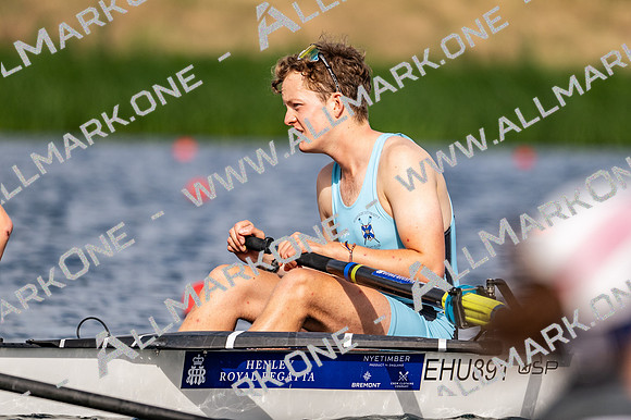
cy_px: 210
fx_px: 10510
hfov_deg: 3.4
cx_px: 316
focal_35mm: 600
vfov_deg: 2.3
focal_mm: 400
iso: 220
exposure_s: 1/2500
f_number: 4.5
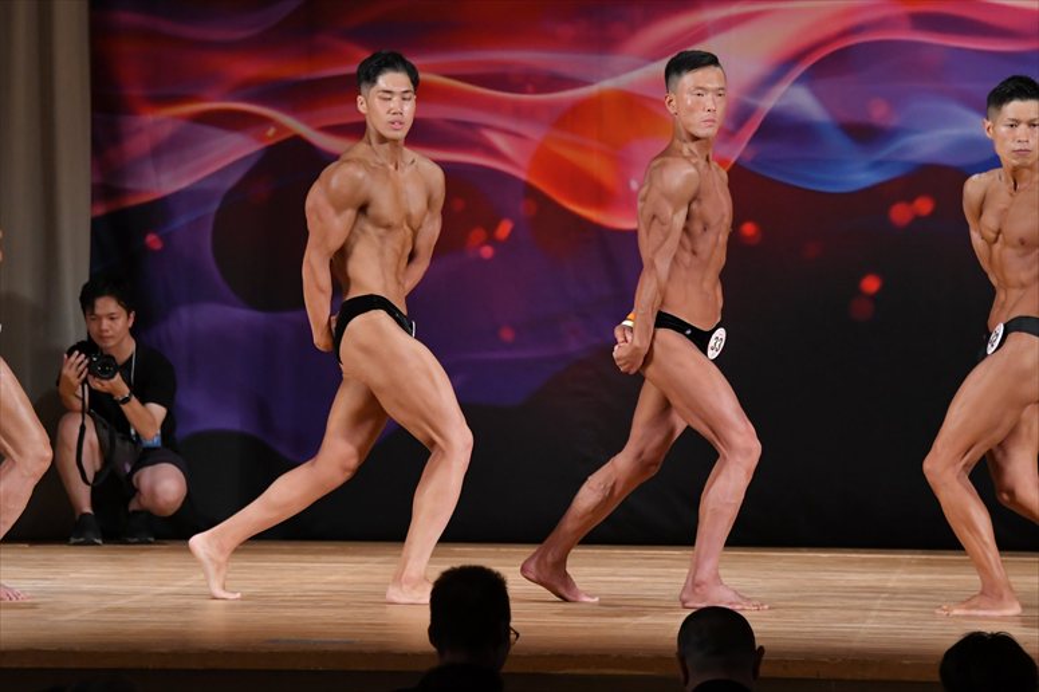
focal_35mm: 225
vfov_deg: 6.1
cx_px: 520
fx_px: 6491
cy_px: 346
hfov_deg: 9.2
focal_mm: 150
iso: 3200
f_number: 5.6
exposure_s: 1/400
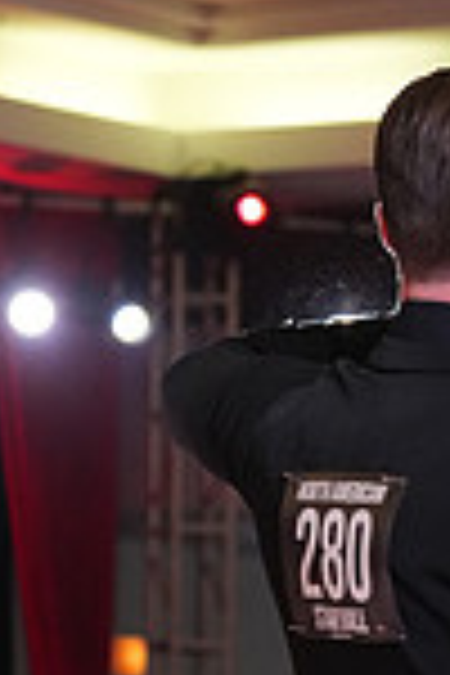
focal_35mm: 324
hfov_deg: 4.2
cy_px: 950
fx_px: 6075
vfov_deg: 6.3
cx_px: 754
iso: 3200
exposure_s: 1/250
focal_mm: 84
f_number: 5
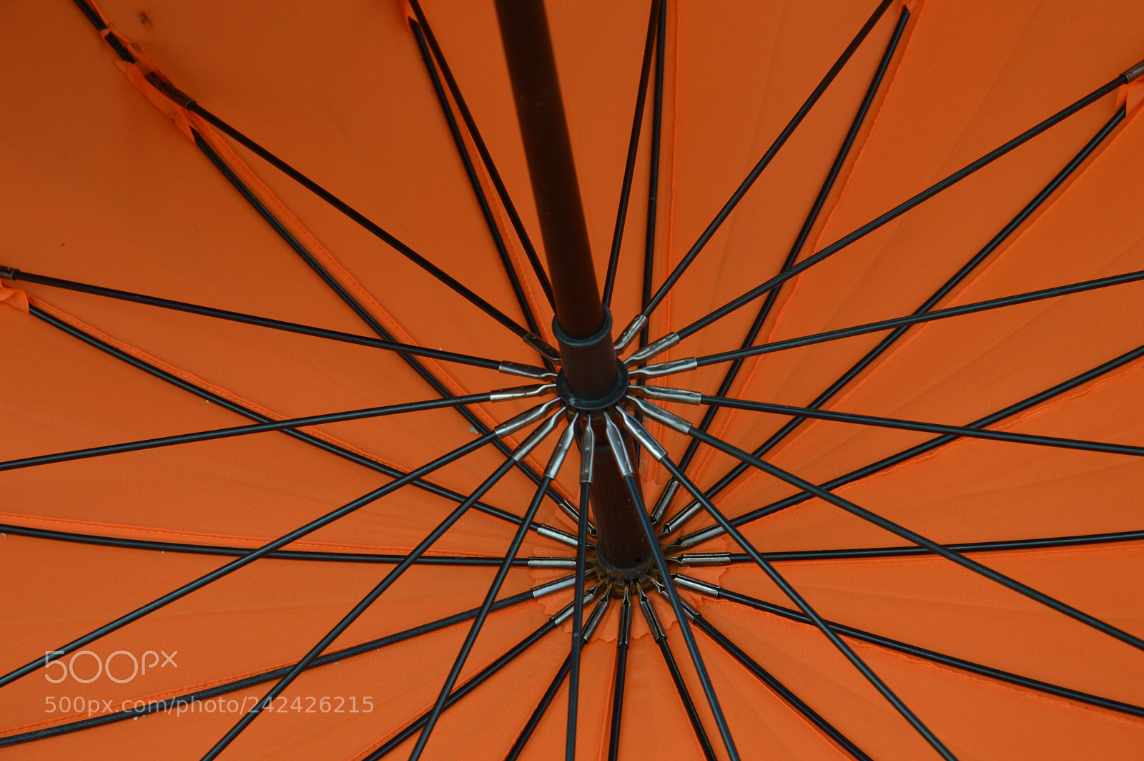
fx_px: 3810
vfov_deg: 11.4
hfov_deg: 17.1
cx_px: 572
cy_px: 380
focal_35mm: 120
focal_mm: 80
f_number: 8
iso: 200
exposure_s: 1/80
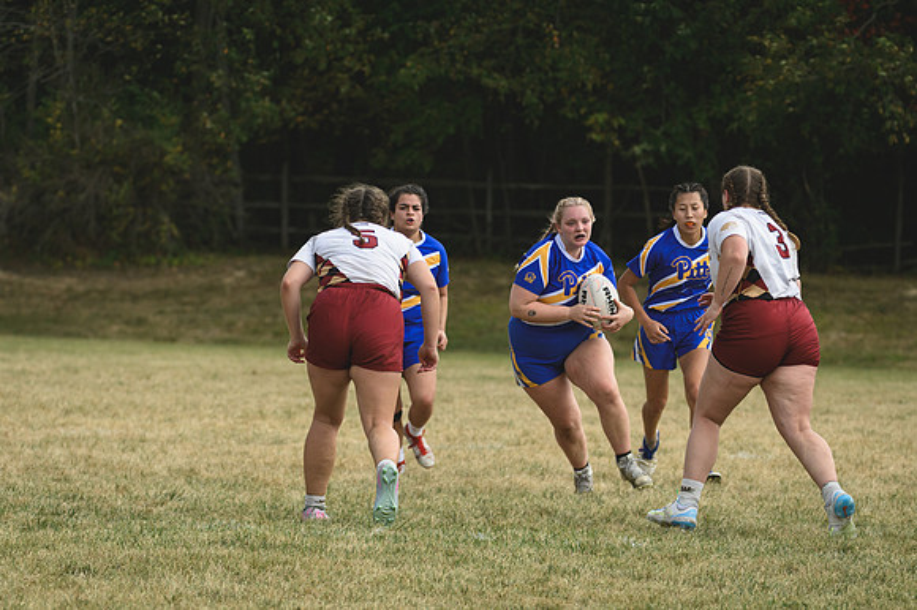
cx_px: 458
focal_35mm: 330
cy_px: 305
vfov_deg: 4.2
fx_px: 8401
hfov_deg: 6.2
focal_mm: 220
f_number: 5.3
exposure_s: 1/1000
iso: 320
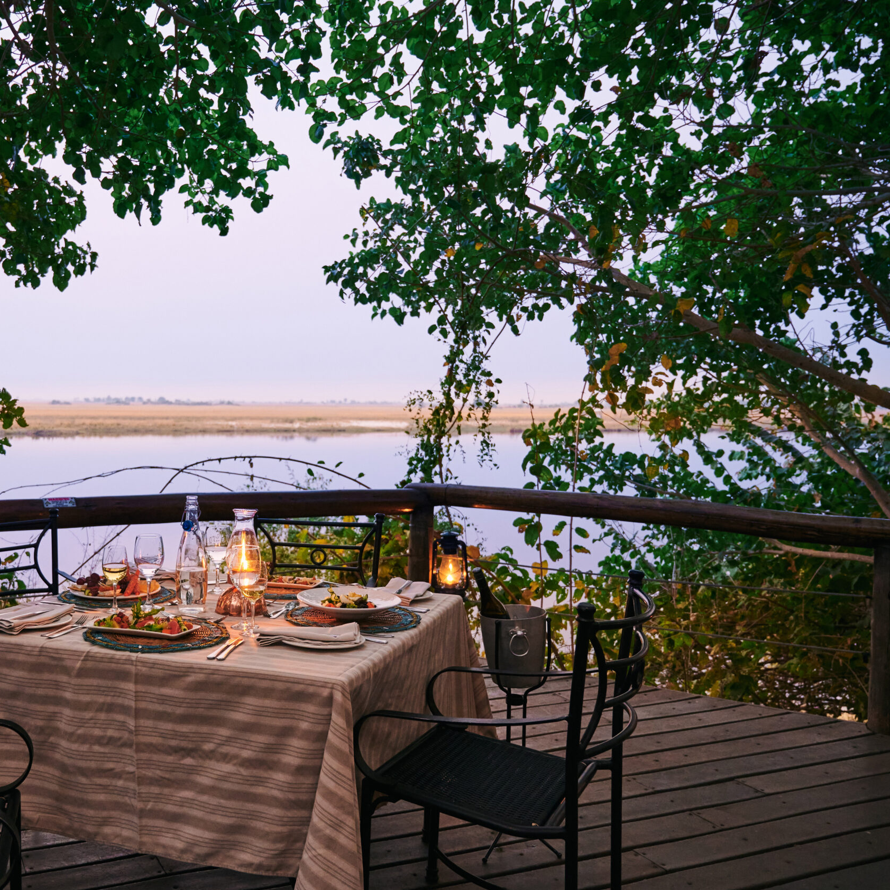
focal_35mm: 31
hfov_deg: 51.6
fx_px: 902
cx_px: 297
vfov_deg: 52.5
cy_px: 449
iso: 2000
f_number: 4
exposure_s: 1/60
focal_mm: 24
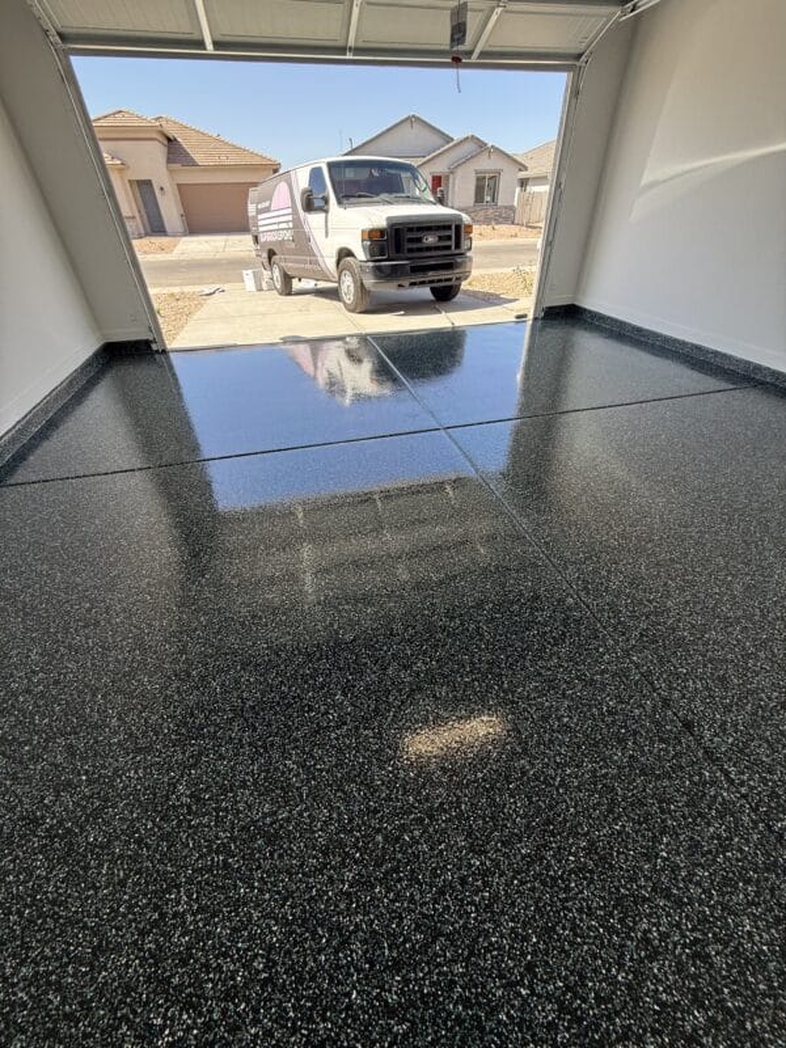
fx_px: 424
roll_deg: +2.8
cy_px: 524
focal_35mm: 14
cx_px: 393
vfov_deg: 102.1
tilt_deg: -34.7
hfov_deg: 85.7
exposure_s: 1/323
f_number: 2.2
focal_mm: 2.22
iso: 64
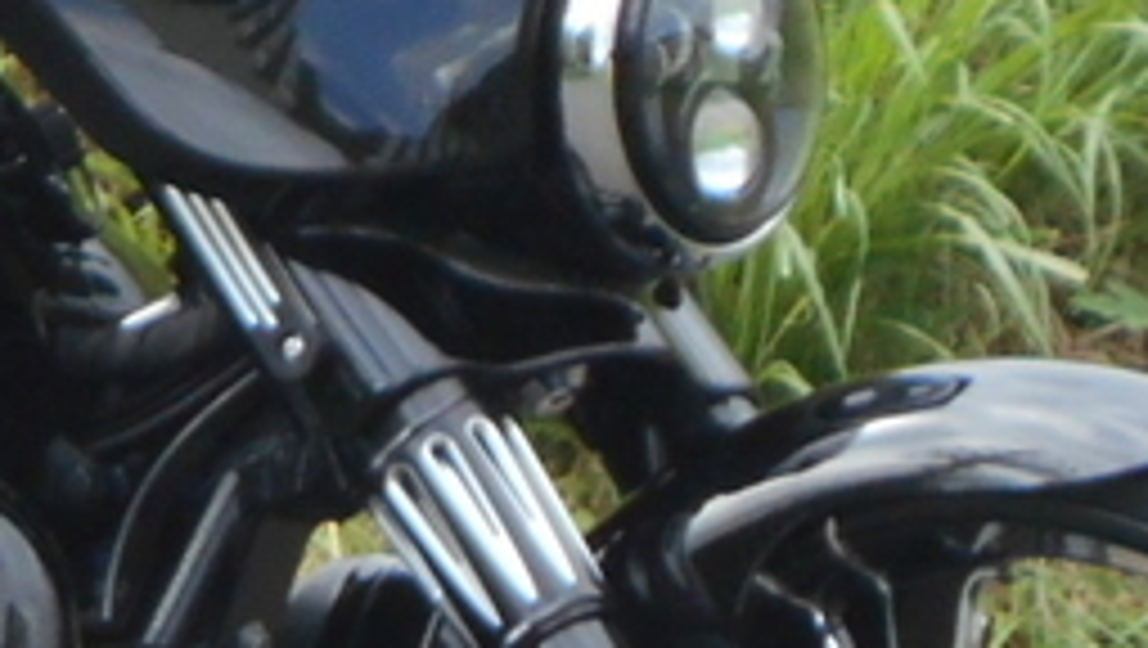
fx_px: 15448
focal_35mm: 507
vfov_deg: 2.4
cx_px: -365
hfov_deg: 4.2
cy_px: 76
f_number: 5.5
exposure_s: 1/250
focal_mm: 17.6
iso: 160
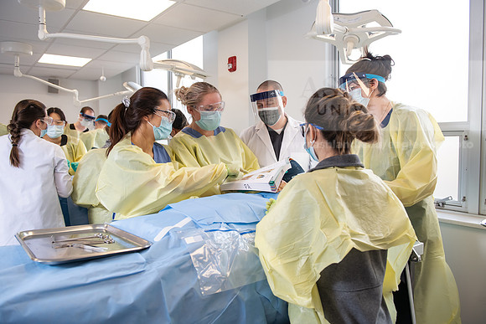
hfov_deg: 65.5
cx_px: 243
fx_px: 378
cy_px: 162
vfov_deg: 46.4
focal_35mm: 28
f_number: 4
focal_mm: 28
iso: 500
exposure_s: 1/200
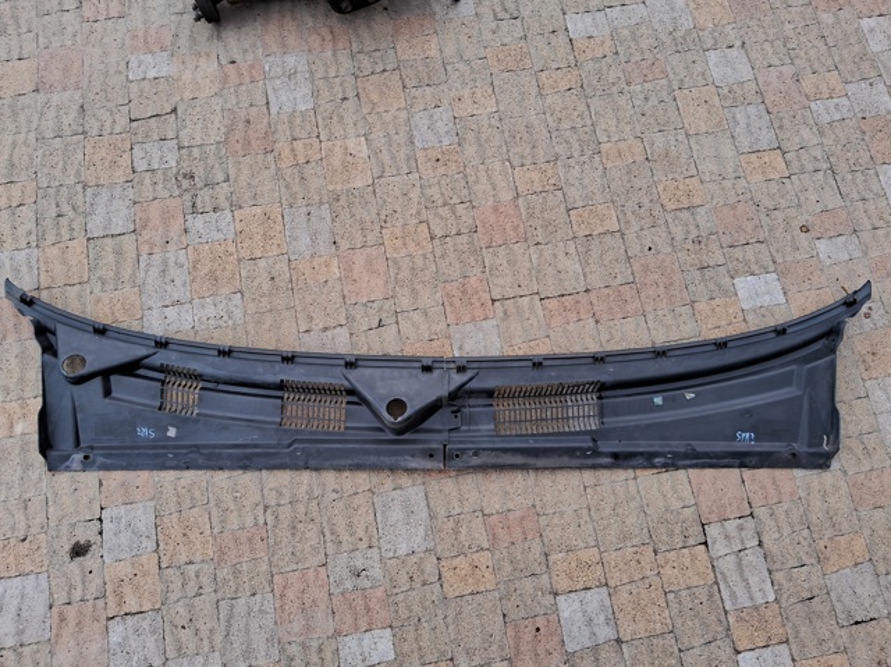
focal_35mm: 26
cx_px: 446
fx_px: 669
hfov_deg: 67.3
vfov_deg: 53.0
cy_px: 334
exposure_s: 1/120
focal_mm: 3.98
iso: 32
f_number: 1.8
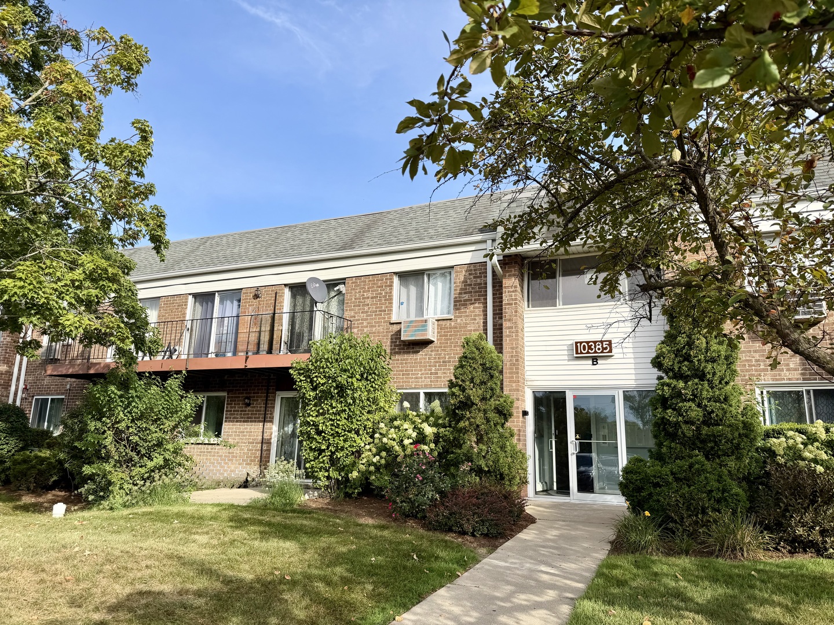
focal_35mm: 24
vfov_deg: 56.8
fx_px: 578
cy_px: 312
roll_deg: -1.2
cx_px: 417
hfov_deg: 71.6
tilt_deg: +12.6
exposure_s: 1/2611
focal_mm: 6.76
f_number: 1.78
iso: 80
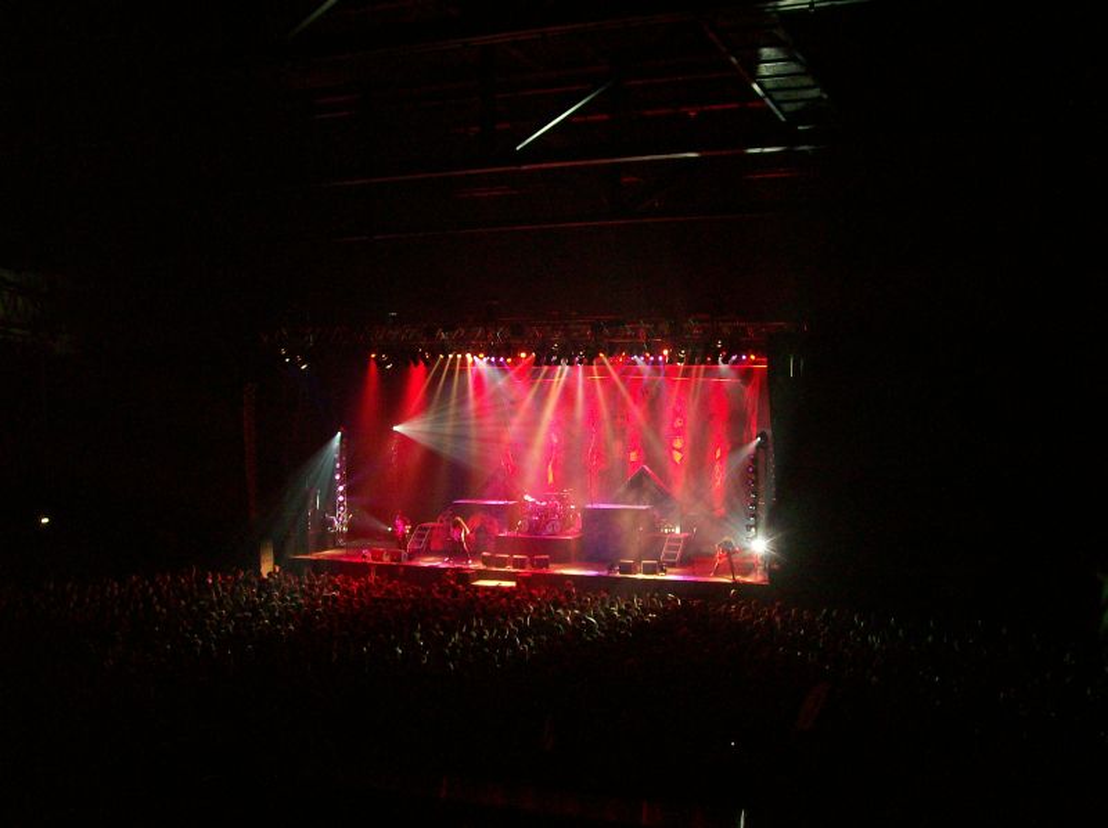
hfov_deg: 51.4
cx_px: 554
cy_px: 414
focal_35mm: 36
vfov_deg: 39.6
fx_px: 1151
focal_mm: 6
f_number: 2.7
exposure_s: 1/8
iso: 160
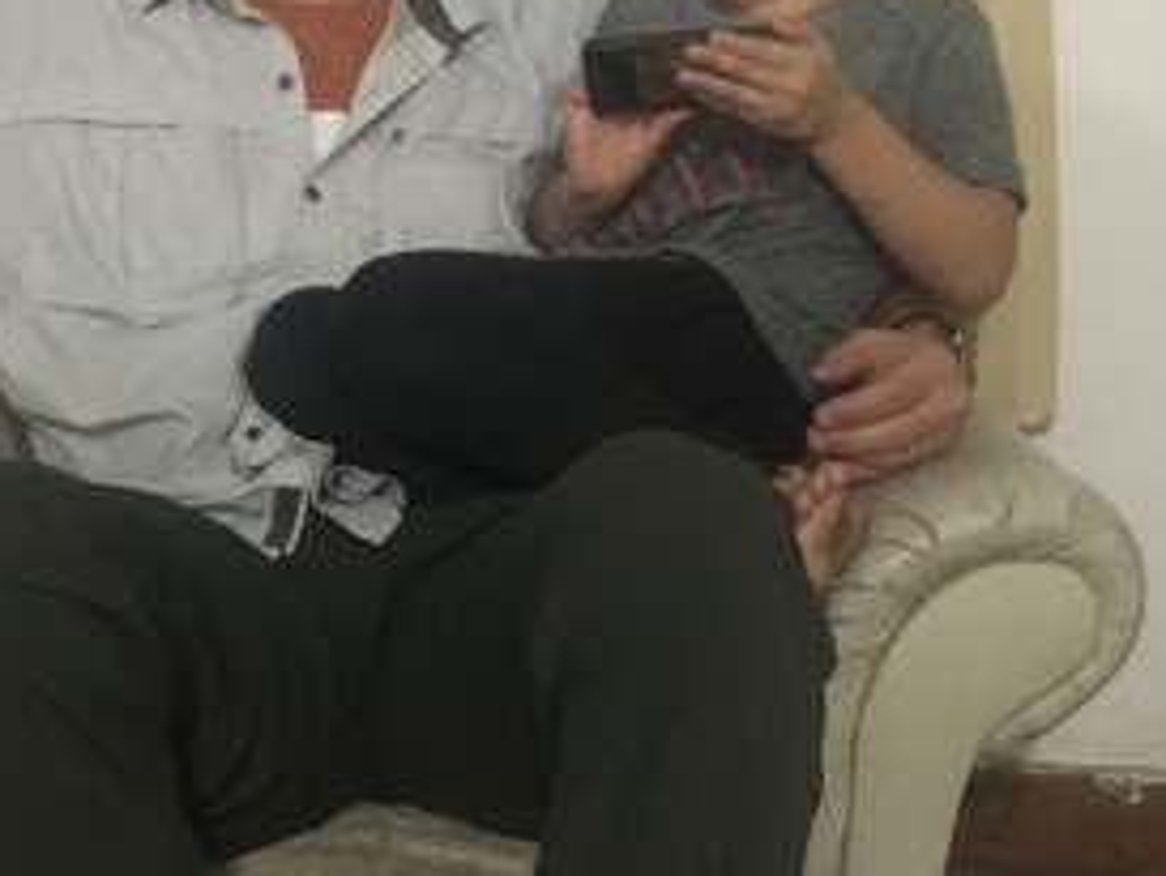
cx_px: 671
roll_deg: -4.5
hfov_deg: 28.5
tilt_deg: -8.0
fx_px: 2292
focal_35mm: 68
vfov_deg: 21.5
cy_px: 226
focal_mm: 4.15
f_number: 2.2
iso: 500
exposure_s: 1/17
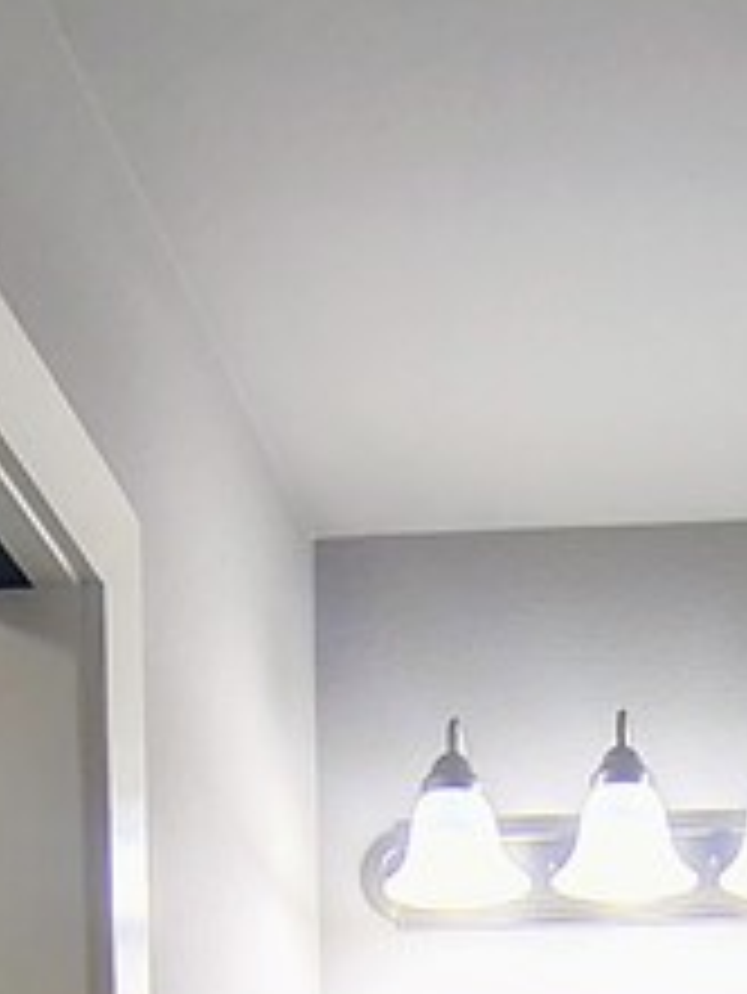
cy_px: 1781
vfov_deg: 19.6
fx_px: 2127
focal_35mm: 74
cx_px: 688
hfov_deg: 19.5
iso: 378
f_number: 2.2
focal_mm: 2.13
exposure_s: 1/60
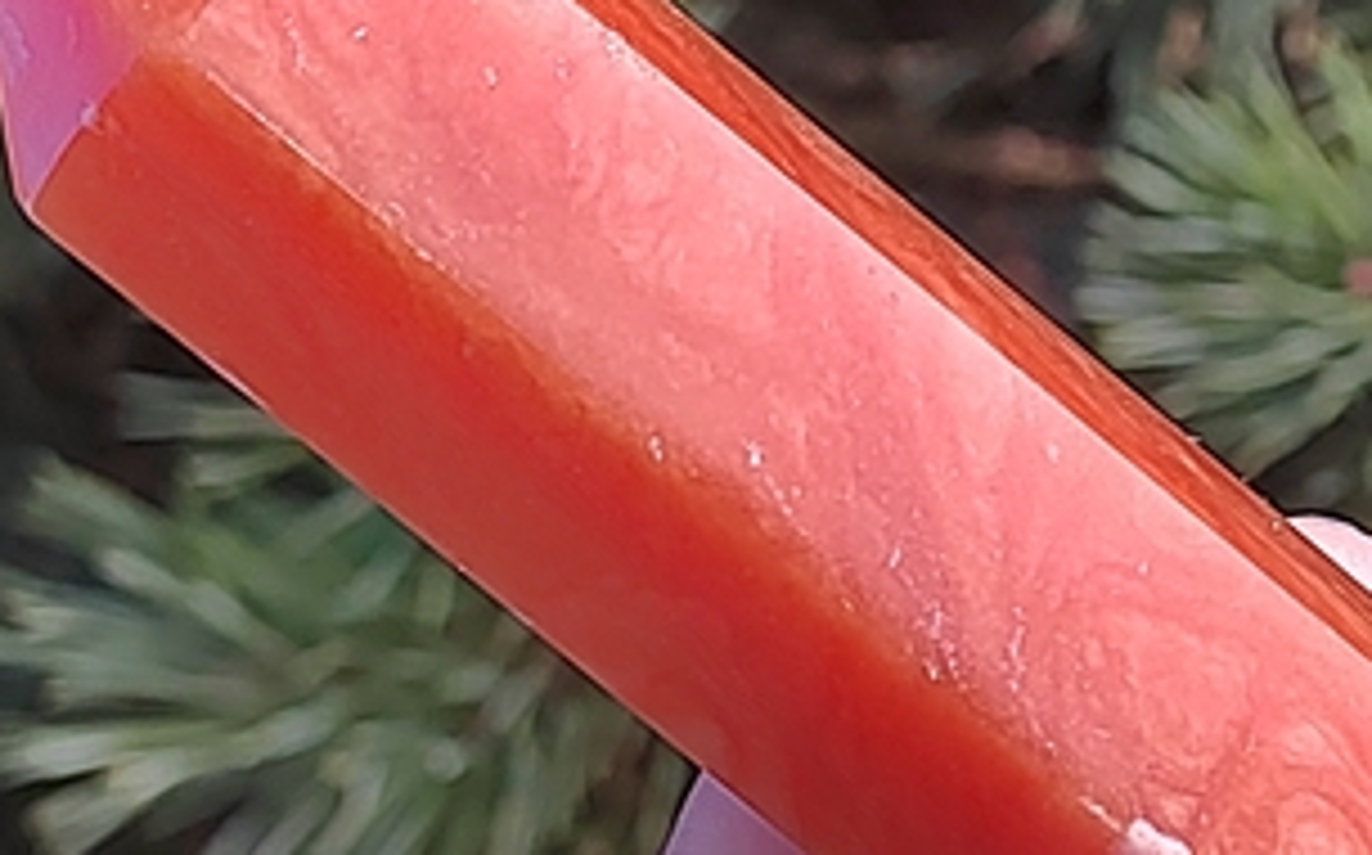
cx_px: 832
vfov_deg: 10.2
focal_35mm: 128
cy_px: 472
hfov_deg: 16.3
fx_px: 4782
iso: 566
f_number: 1.9
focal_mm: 5.52
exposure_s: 1/2000
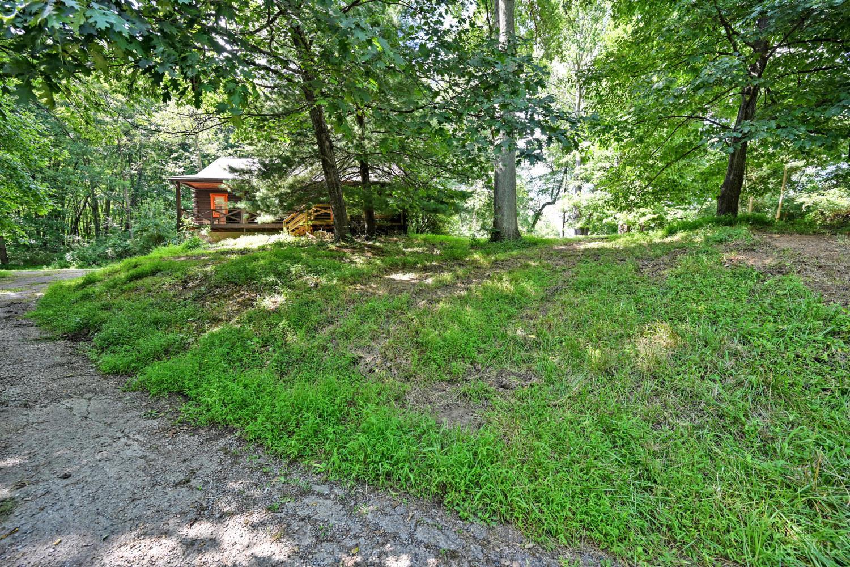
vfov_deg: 81.2
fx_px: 331
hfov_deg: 104.3
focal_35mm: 14
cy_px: 284
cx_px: 425
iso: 200
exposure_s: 1/80
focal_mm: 14
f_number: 4.5
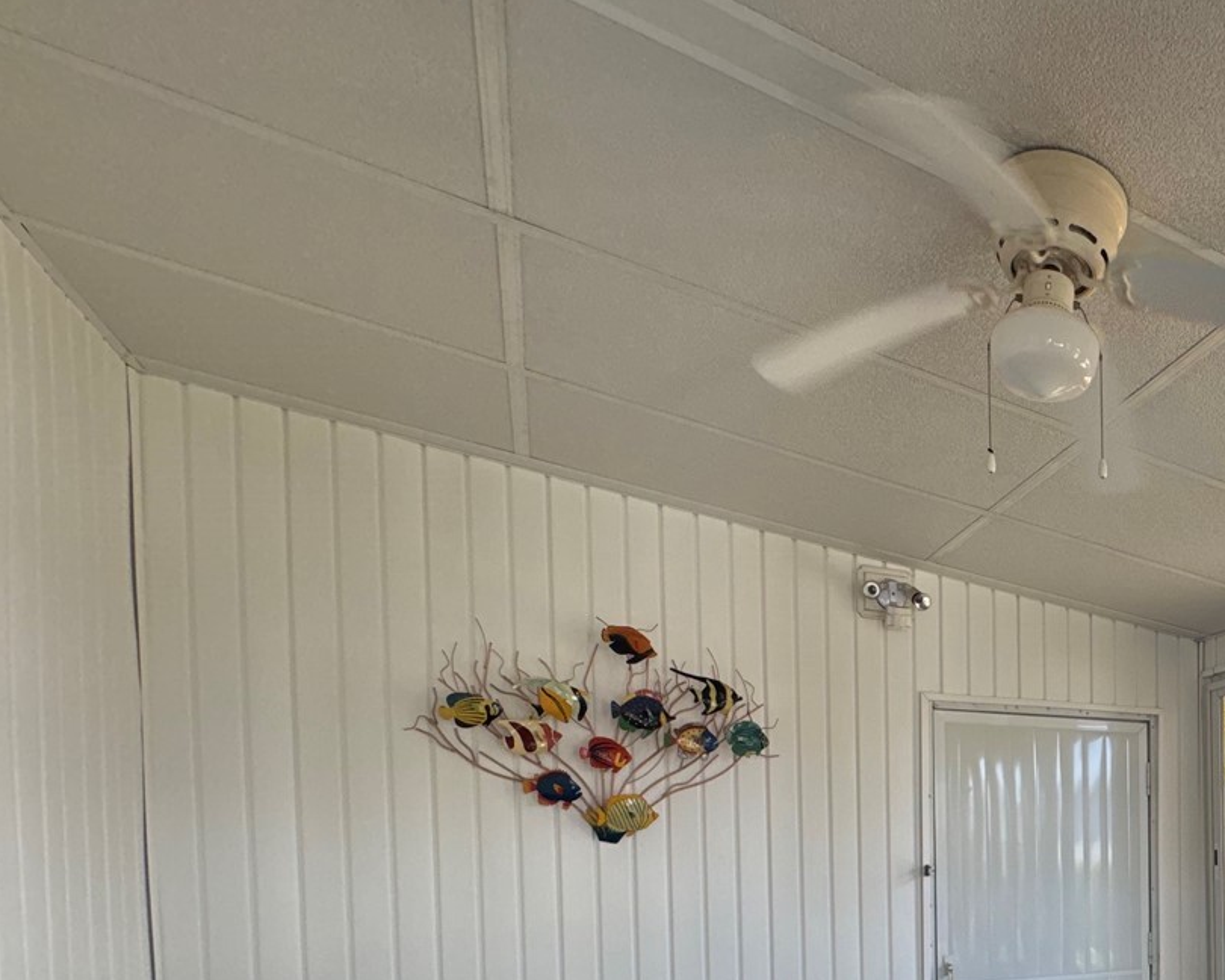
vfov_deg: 48.2
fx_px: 979
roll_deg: +1.0
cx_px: 1106
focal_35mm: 27
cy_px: 865
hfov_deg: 55.4
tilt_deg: -0.9
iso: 50
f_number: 2.2
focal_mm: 2.22
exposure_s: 1/99
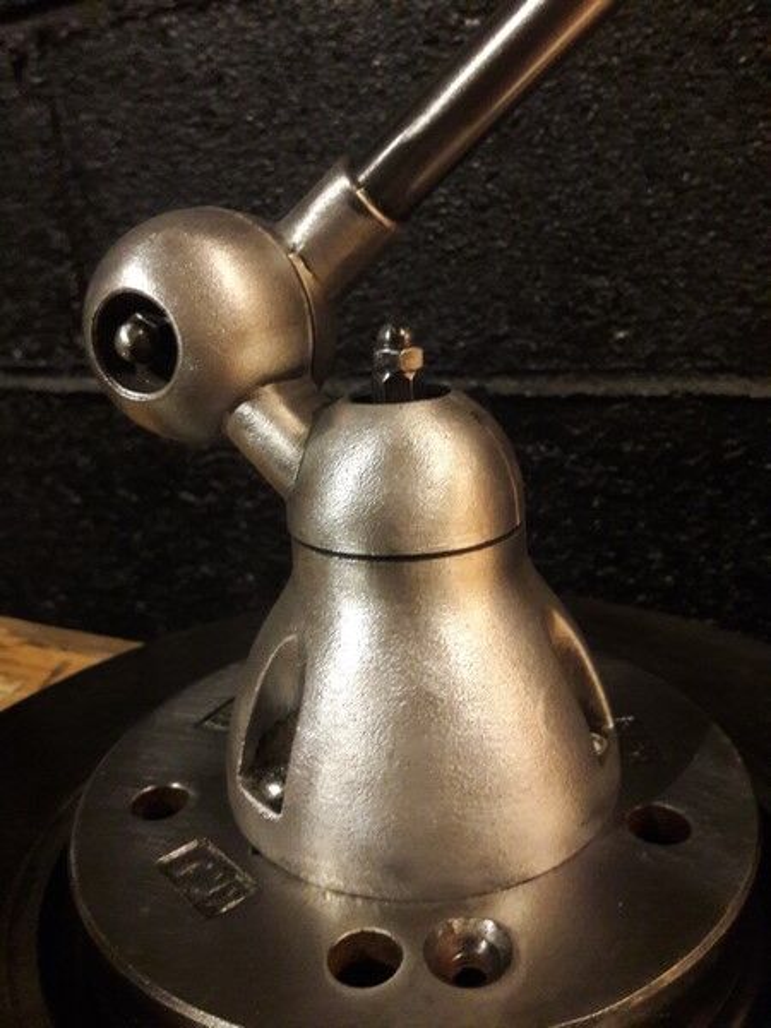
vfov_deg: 63.4
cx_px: 386
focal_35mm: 28
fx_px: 832
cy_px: 514
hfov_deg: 49.7
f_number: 1.9
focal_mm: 3.7
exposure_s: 1/17
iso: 400
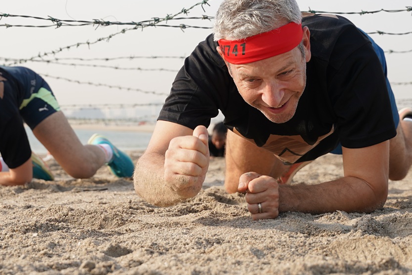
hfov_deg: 22.8
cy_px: 10
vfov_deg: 15.1
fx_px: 1019
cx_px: 136
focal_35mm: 89
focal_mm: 35.4
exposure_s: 1/400
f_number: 4.5
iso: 100
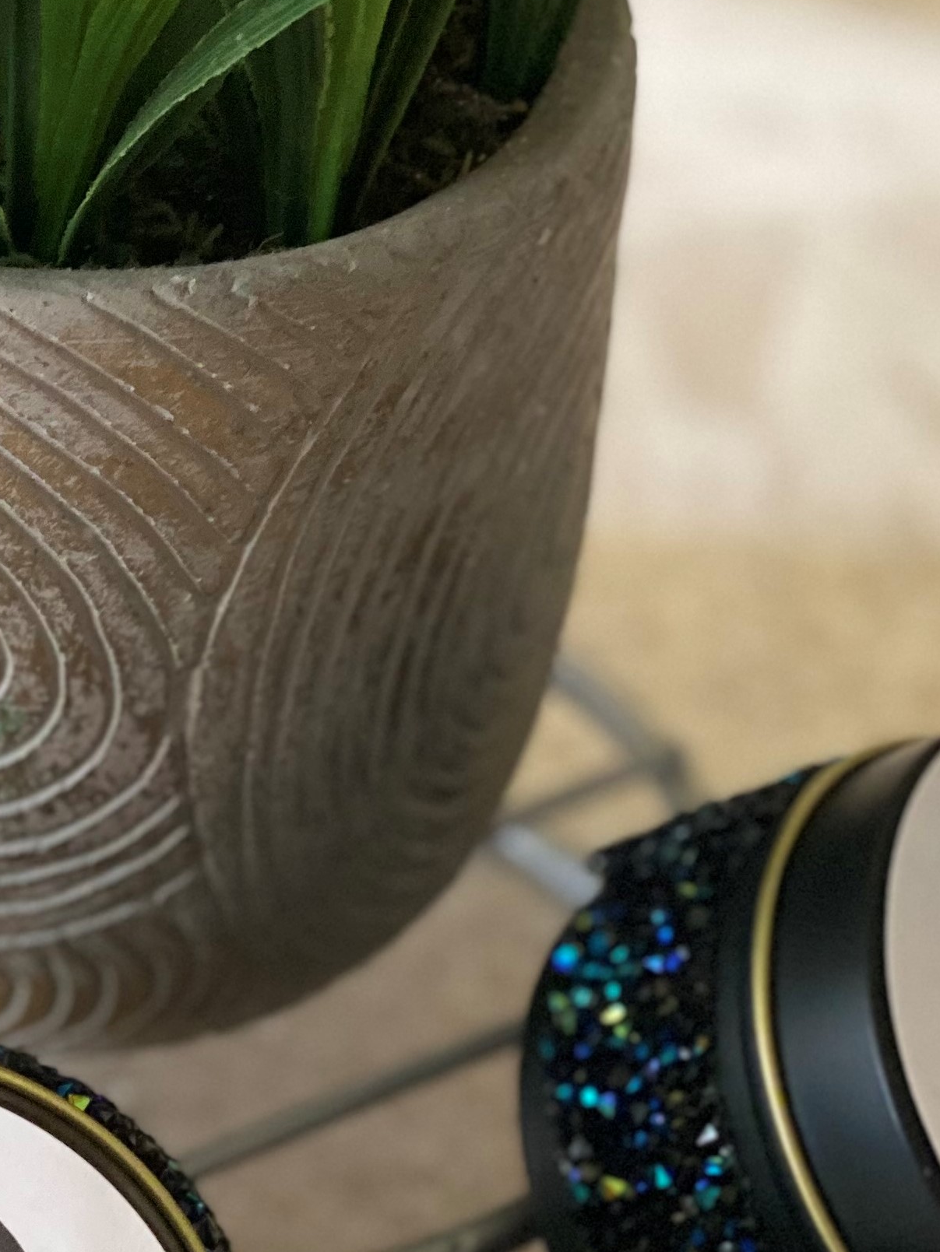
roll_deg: +1.1
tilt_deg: -38.1
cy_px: 835
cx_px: 150
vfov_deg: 16.1
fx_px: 4417
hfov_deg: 12.1
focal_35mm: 122
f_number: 2
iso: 320
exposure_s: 1/40
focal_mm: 6
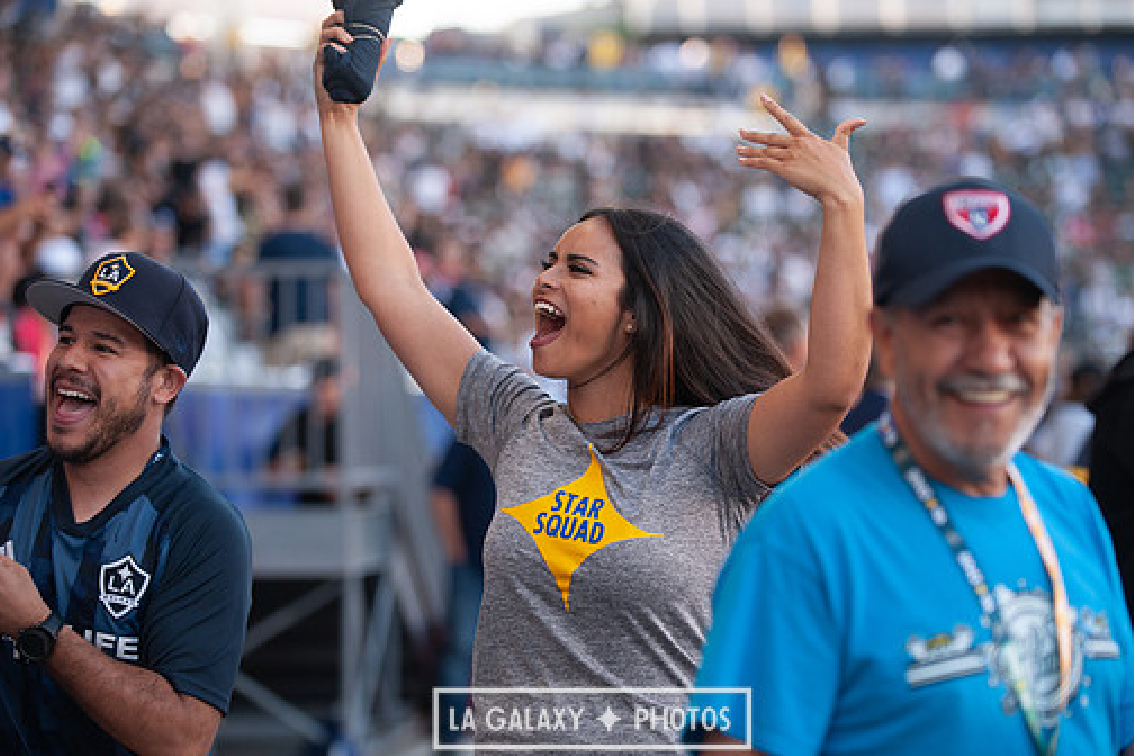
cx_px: 592
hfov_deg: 12.8
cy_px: 380
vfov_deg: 8.5
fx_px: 5071
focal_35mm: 161
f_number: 2.8
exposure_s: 1/800
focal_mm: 140
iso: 800
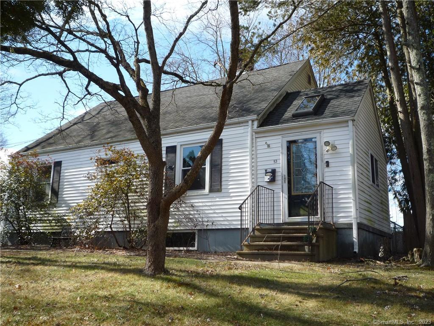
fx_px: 451
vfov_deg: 39.7
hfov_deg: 51.4
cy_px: 163
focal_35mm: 36
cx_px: 217
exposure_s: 1/320
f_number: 3.8
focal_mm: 6.3
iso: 100
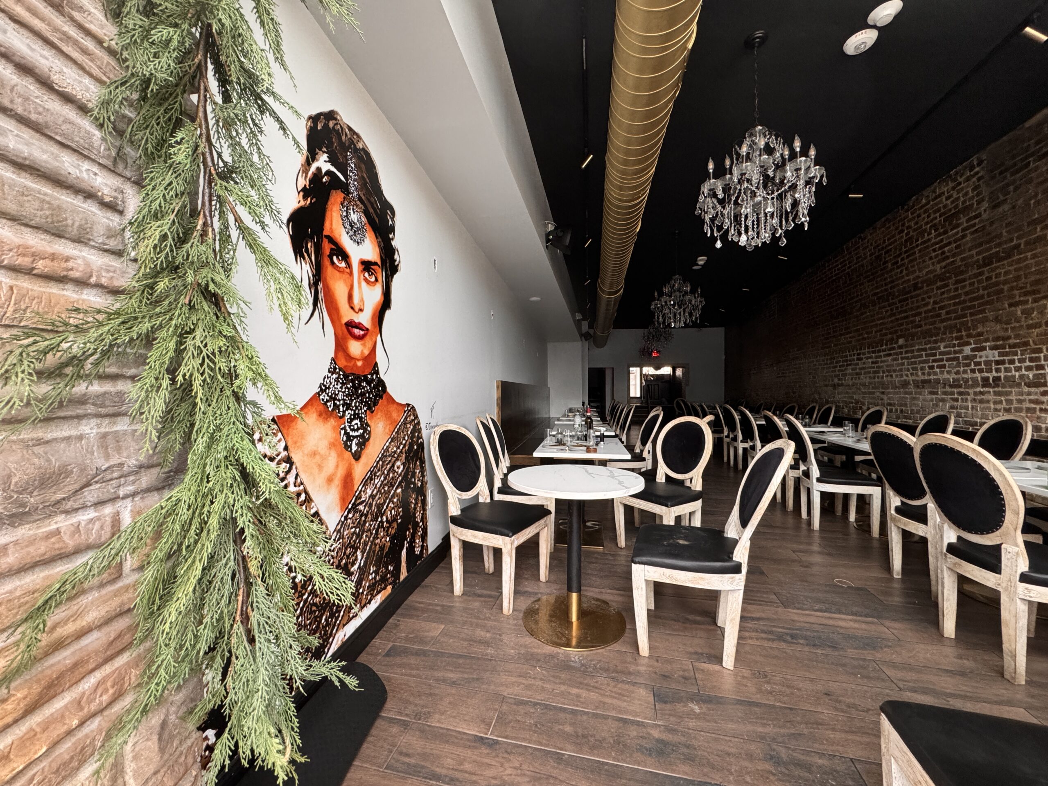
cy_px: 393
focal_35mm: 14
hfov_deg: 102.1
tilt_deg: -0.4
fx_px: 424
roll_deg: +0.3
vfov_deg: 85.7
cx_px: 524
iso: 320
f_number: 2.2
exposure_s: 1/99
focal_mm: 2.22
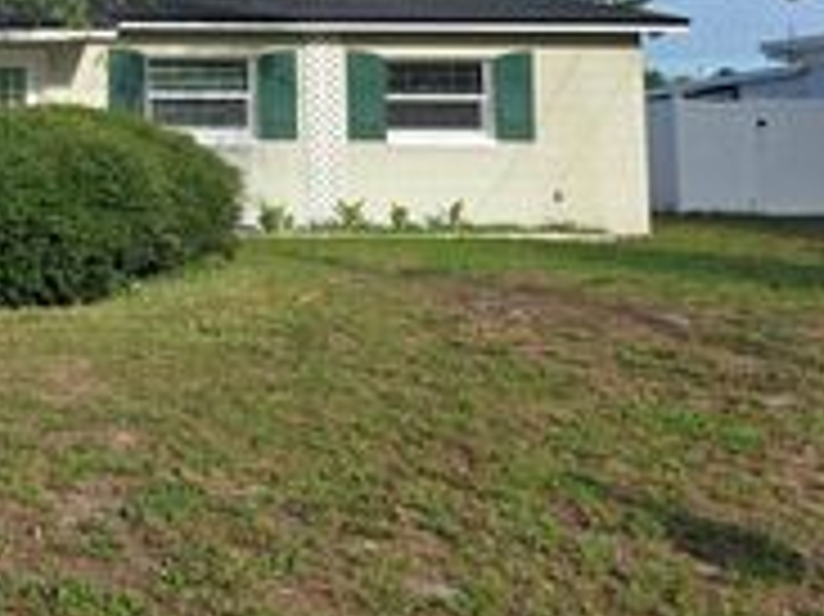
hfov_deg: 27.5
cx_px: -131
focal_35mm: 63
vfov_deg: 22.6
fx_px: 1499
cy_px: 34
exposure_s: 1/3399
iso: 80
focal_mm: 6.25
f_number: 1.7
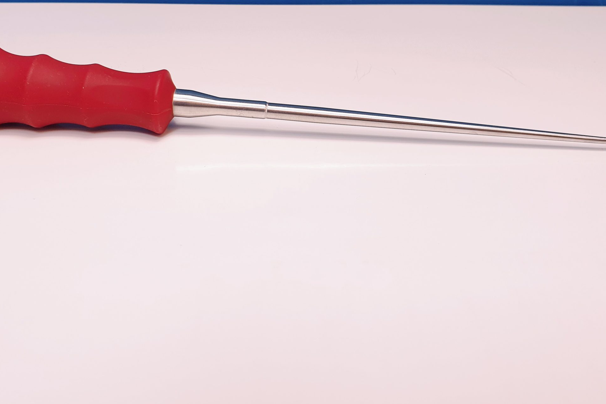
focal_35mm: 36
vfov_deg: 36.2
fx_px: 606
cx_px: 261
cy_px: 112
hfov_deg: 53.0
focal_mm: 4.3
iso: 80
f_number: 2.4
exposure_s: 1/50
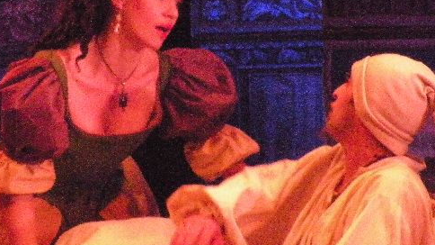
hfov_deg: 7.1
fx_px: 3529
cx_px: 191
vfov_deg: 4.0
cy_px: 147
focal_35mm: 306
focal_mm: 30.1
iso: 2000
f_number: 8
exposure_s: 1/60
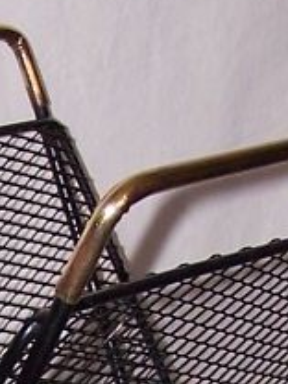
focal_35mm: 219
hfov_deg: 6.8
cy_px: 578
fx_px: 2429
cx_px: -28
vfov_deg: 8.8
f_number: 2.8
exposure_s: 1/60
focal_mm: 6.3
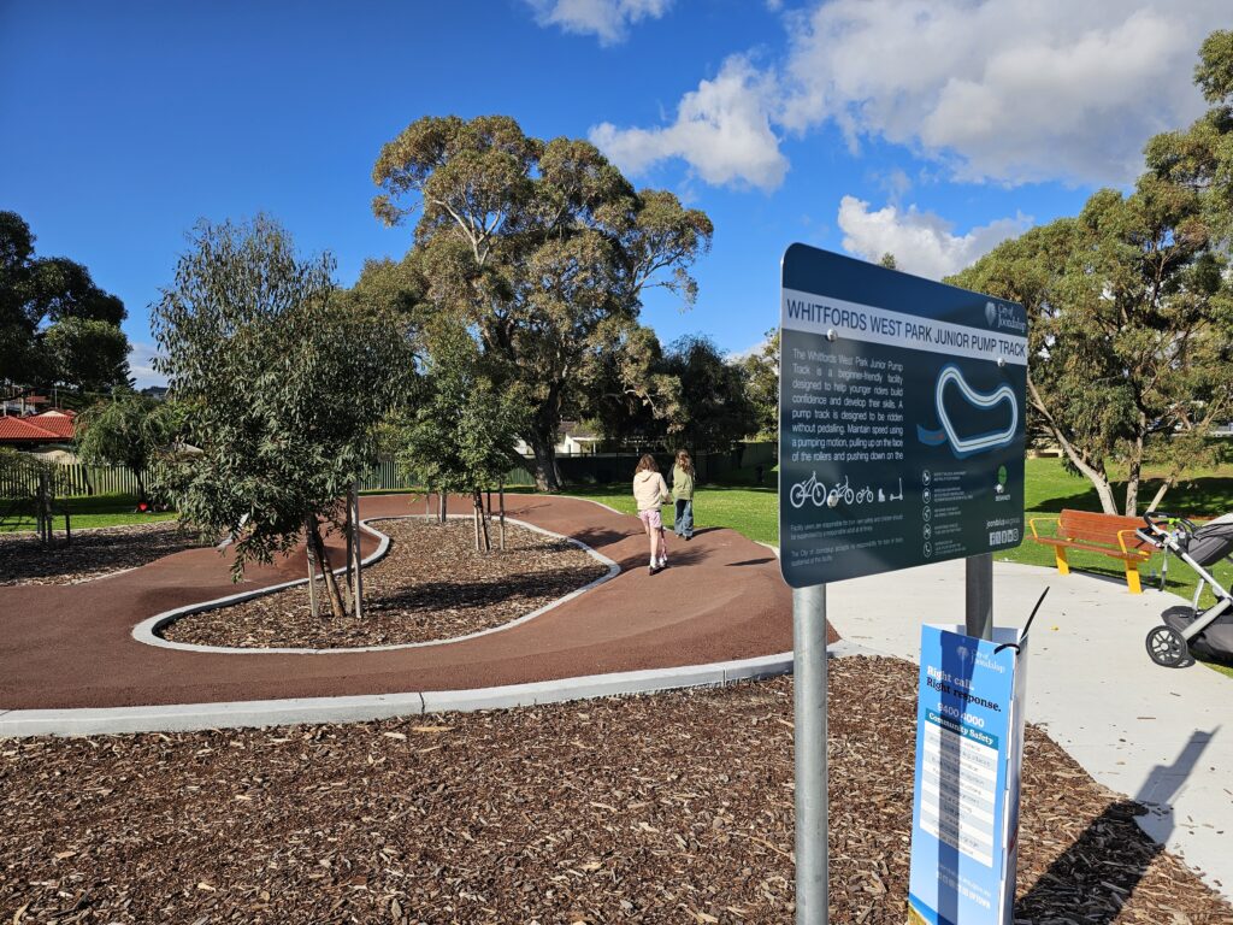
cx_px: 616
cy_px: 462
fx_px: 819
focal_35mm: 23
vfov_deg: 58.9
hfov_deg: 73.9
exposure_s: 1/838
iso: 10
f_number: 1.7
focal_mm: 6.3
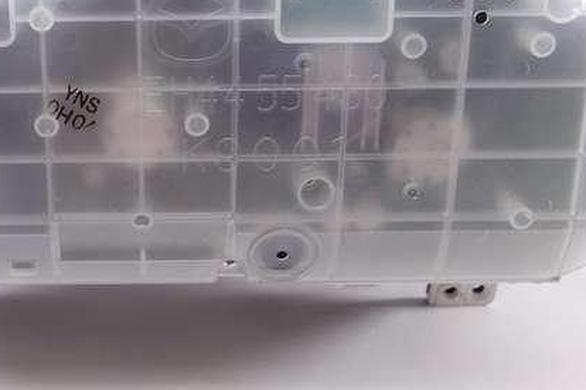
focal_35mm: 52
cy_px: 76
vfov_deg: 25.5
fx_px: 846
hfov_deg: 37.2
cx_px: 143
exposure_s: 1/80
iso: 125
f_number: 2
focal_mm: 10.53
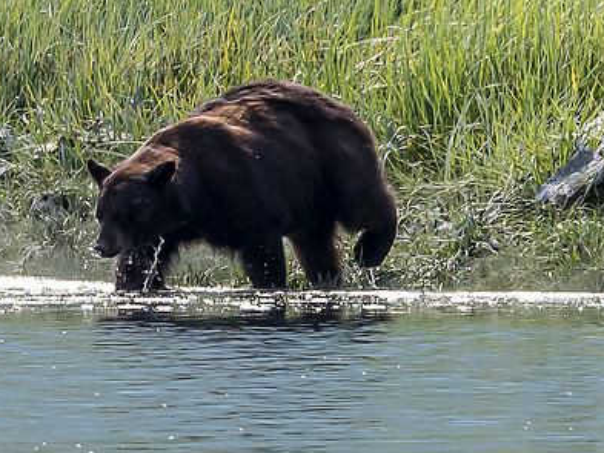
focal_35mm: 1387
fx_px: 24209
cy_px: -34
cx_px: 166
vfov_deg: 1.1
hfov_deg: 1.4
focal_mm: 150
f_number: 7.1
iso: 400
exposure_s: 1/800
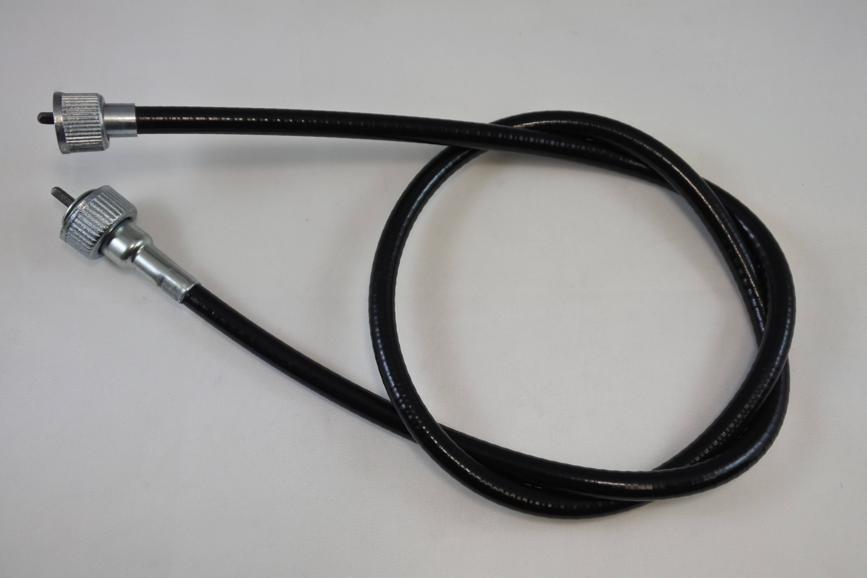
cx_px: 434
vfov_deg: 31.9
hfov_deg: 46.4
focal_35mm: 42
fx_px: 1011
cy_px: 289
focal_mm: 15.7
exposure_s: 1/250
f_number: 4.2
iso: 360
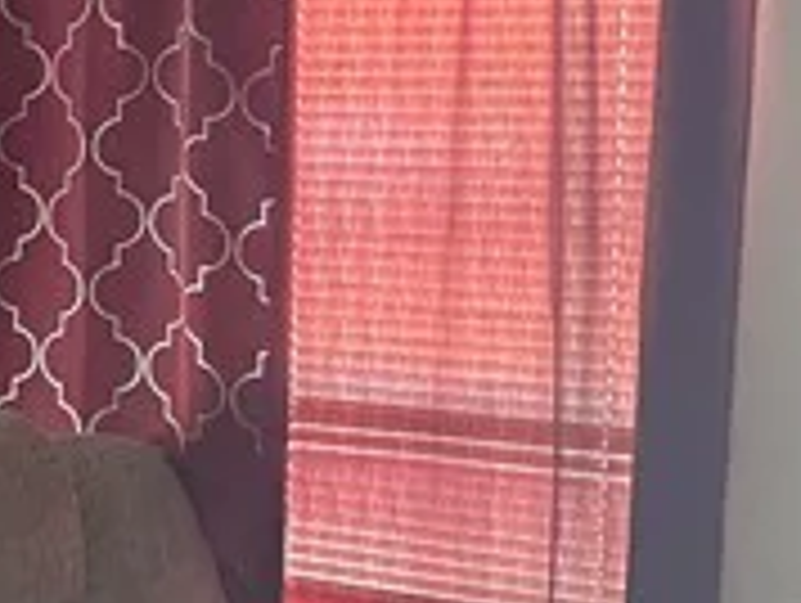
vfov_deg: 10.8
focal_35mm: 138
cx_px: -832
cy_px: 428
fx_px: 3198
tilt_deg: -4.6
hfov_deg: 12.5
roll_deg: -0.1
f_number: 1.78
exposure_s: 1/60
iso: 400
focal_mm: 6.76
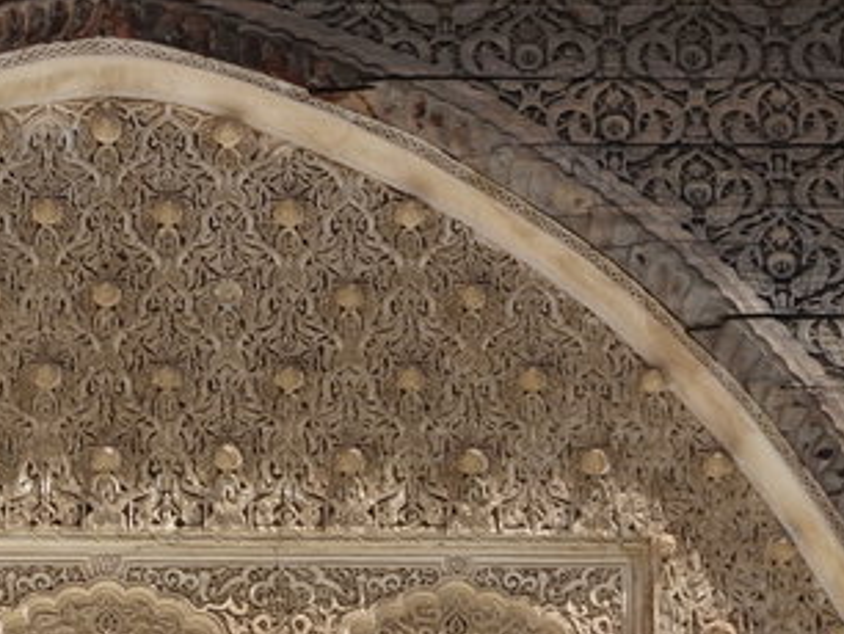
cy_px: 590
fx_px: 7296
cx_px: 74
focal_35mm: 299
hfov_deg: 6.6
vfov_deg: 5.0
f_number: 5.6
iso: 80
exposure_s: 1/320
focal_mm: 24.36
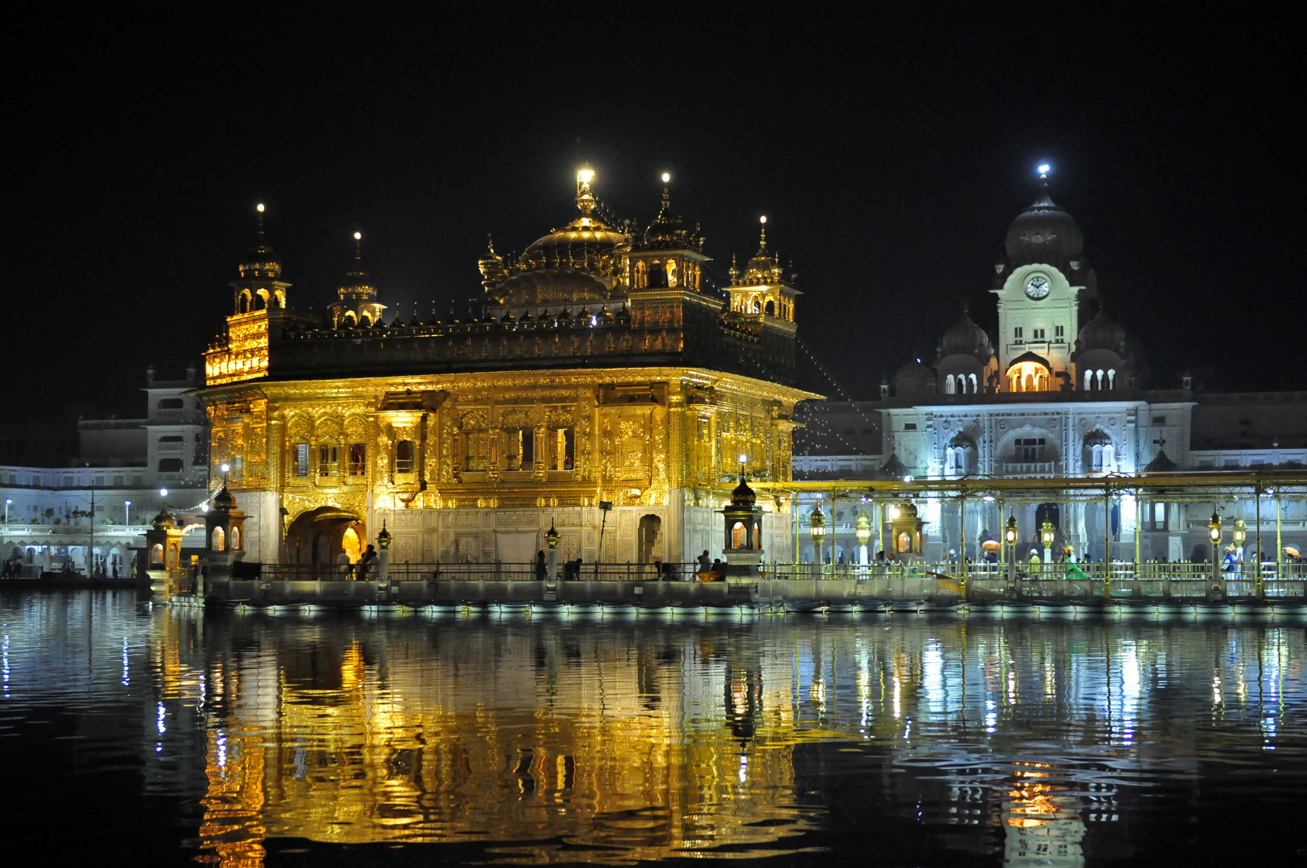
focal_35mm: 60
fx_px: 2176
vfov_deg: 22.6
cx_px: 654
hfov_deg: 33.4
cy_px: 434
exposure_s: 1/80
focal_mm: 40
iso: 2000
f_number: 2.8
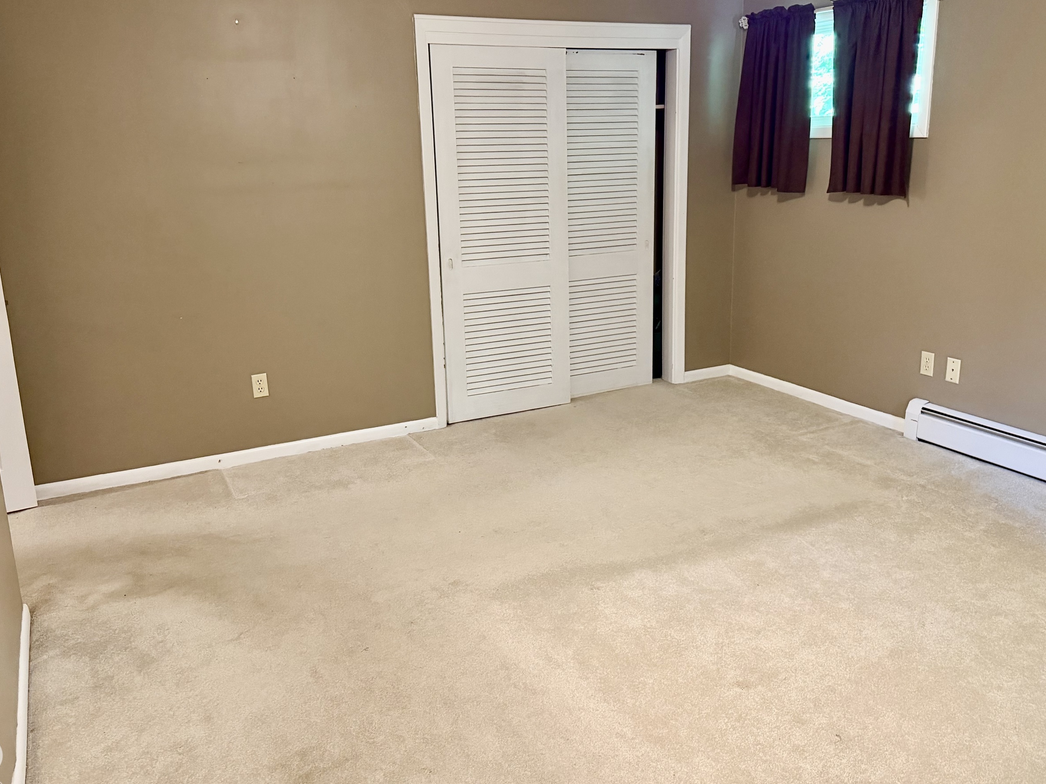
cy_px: 345
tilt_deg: -12.7
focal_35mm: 29
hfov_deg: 61.6
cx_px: 539
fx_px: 876
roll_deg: +1.8
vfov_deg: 48.1
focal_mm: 6.76
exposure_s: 1/40
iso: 800
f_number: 1.78
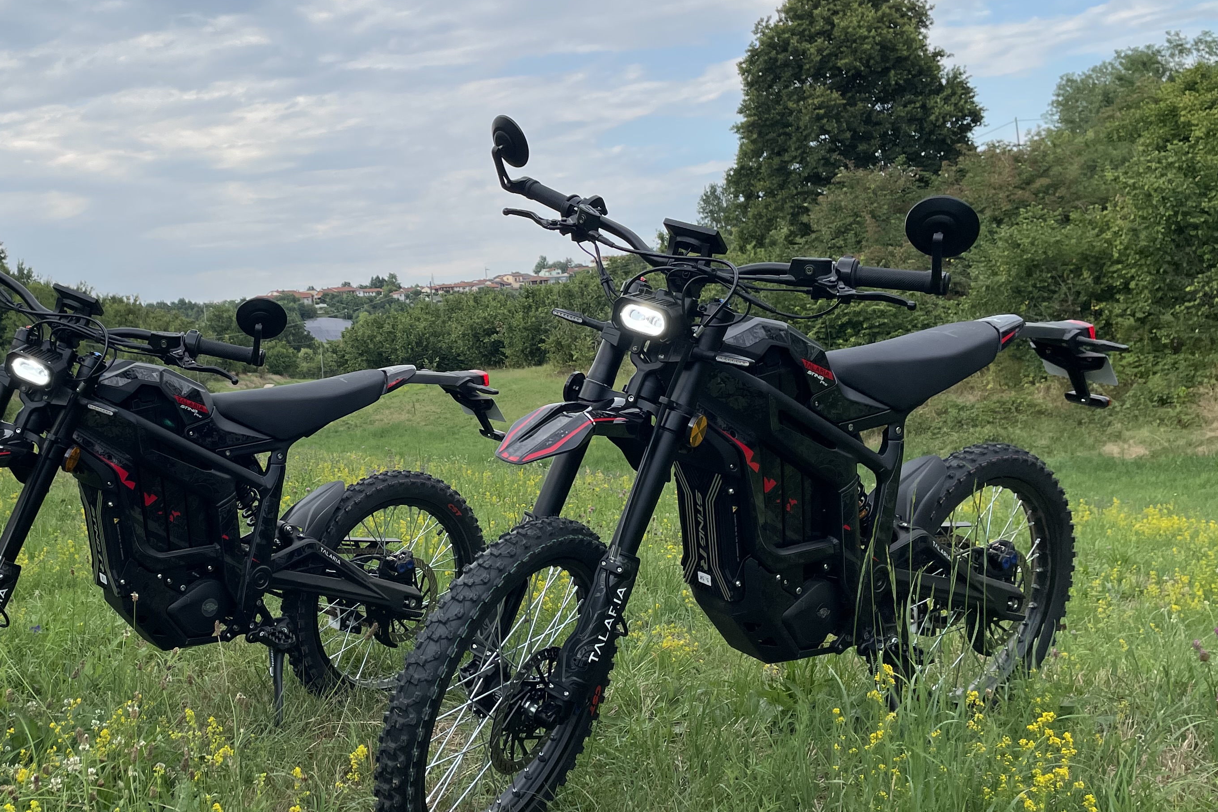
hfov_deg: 47.5
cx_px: 390
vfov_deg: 33.4
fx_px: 1353
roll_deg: +4.3
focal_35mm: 40
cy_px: 383
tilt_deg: -0.6
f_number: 1.6
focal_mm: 4.2
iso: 32
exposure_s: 1/1276
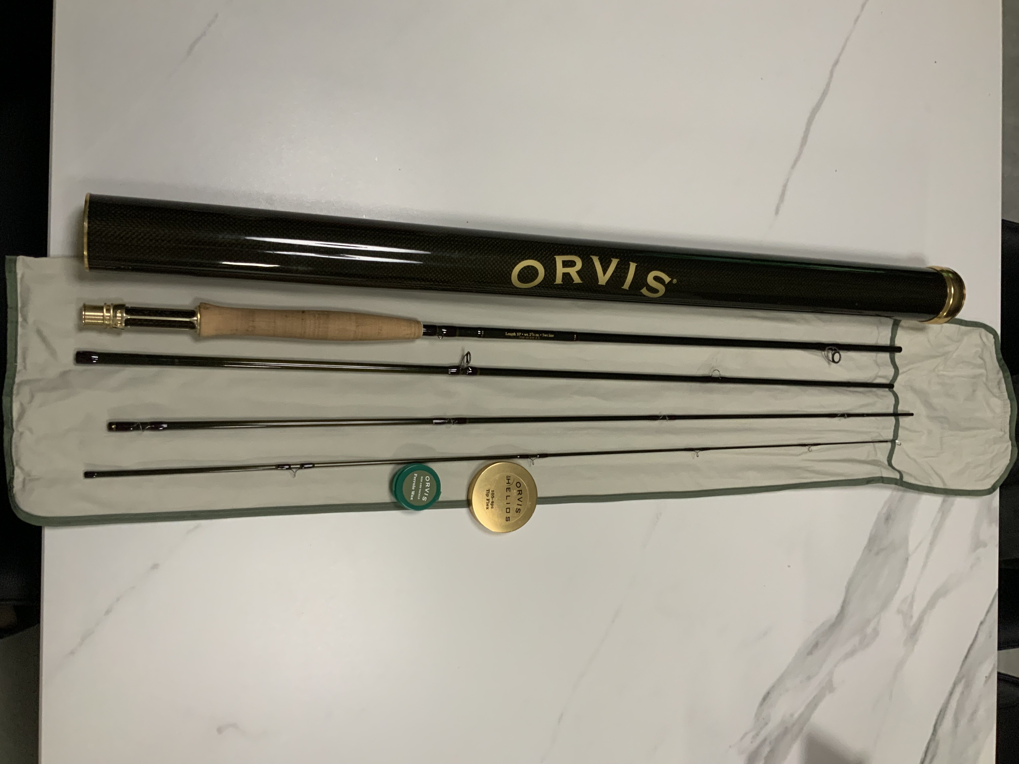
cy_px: 382
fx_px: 854
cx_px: 510
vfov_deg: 48.2
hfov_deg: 61.7
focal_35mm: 29
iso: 125
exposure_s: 1/60
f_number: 1.8
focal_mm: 3
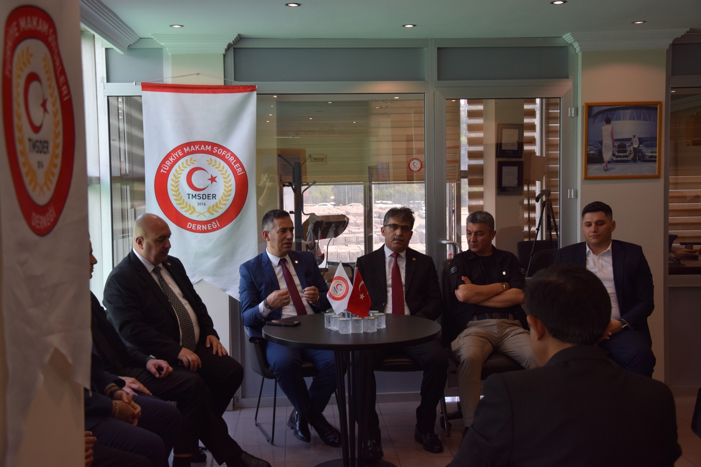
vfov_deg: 29.9
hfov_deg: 43.6
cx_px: 350
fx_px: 876
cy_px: 234
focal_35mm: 45
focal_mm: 30
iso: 400
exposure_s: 1/80
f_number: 5
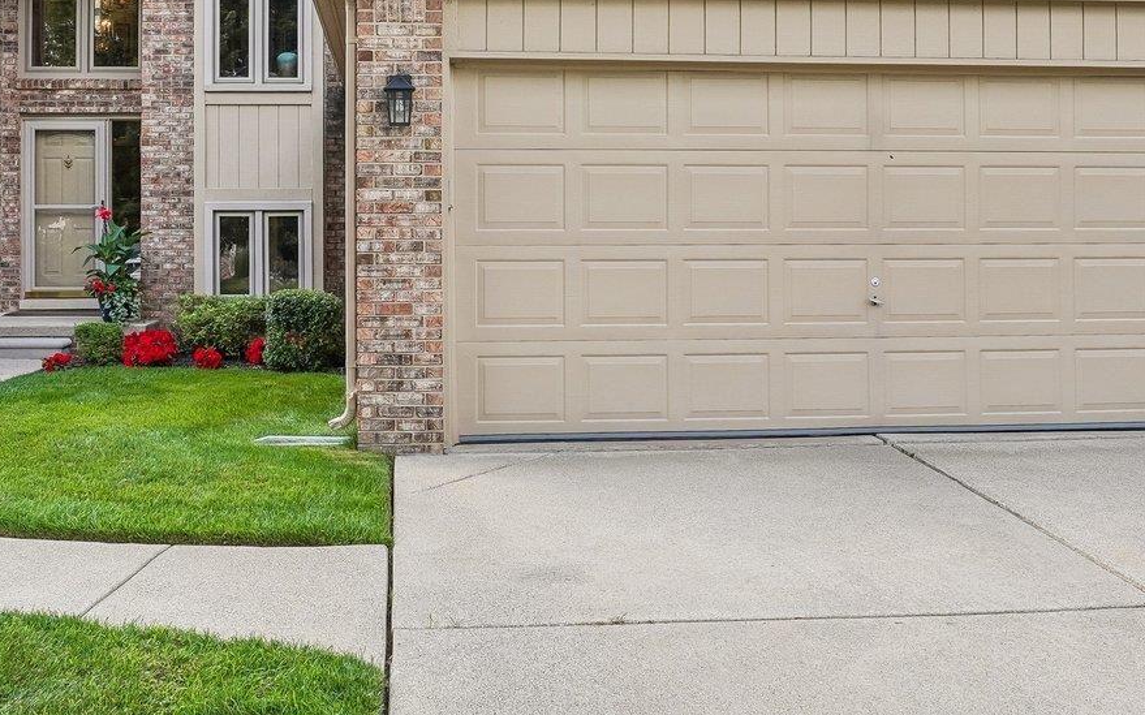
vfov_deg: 33.4
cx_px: 479
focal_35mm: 38
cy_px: 259
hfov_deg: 51.3
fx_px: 1186
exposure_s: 1/200
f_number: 8
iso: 250
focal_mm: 16
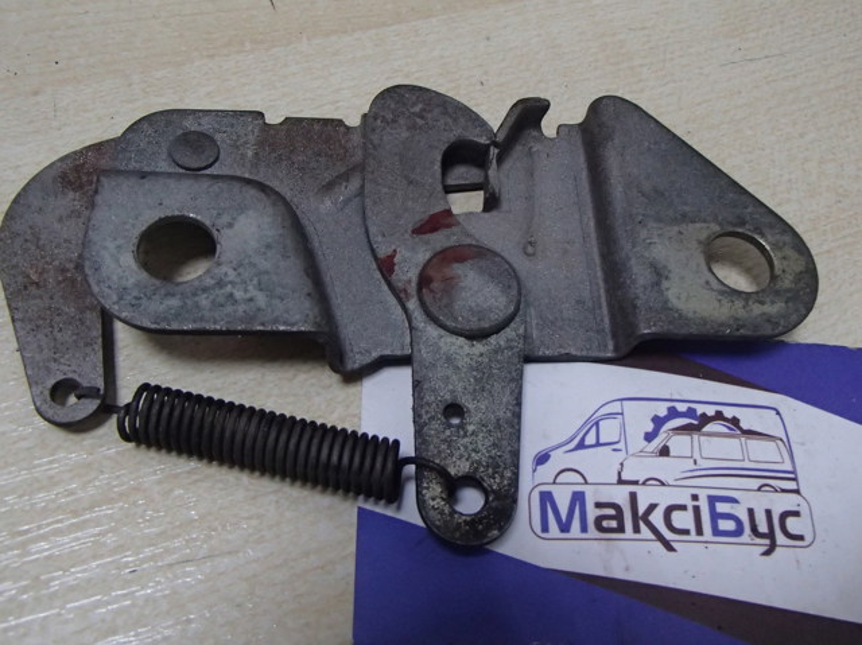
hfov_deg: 50.2
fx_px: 921
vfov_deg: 38.6
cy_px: 322
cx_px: 431
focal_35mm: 37
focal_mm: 6.64
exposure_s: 1/60
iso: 800
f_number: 4.7
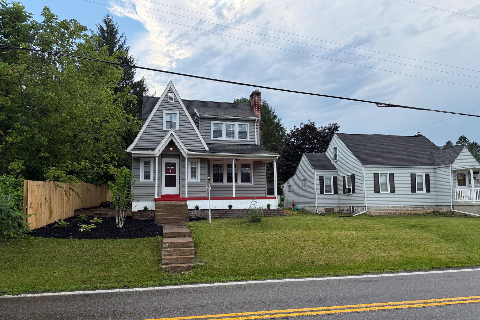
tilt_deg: +4.9
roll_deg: +0.8
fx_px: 333
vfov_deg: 51.2
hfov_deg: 71.5
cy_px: 174
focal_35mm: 25
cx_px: 240
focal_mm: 6.76
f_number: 1.78
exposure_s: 1/2299
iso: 100
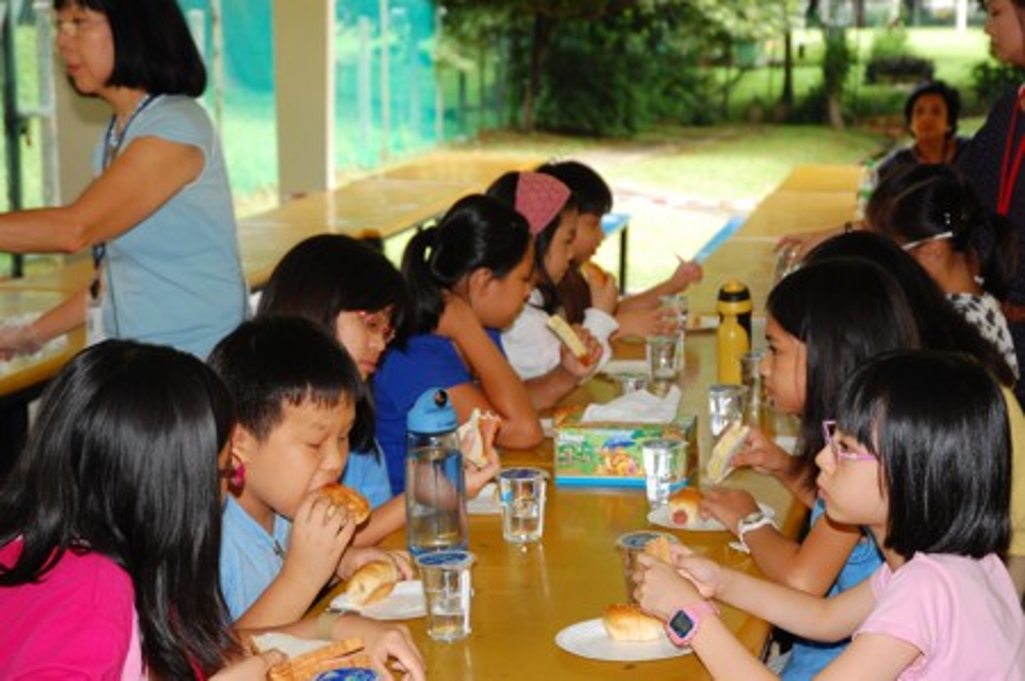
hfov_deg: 28.1
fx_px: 2048
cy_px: 340
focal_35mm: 72
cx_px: 512
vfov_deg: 18.9
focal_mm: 48
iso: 200
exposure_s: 1/60
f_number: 4.5
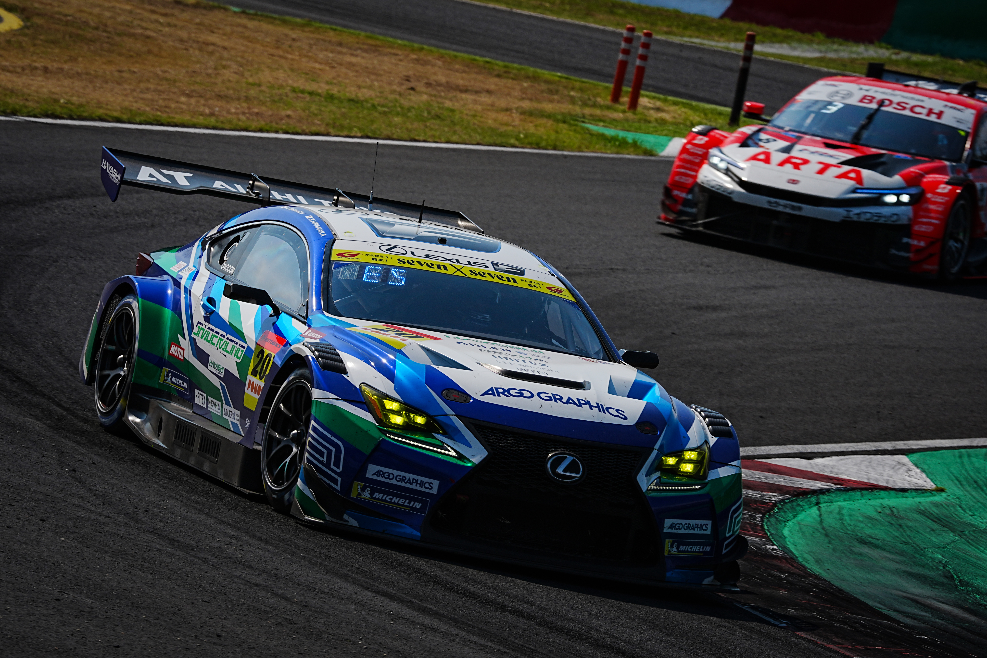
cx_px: 494
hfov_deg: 5.2
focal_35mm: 400
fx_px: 10966
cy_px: 329
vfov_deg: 3.4
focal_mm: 400
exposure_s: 1/640
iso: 200
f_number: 14
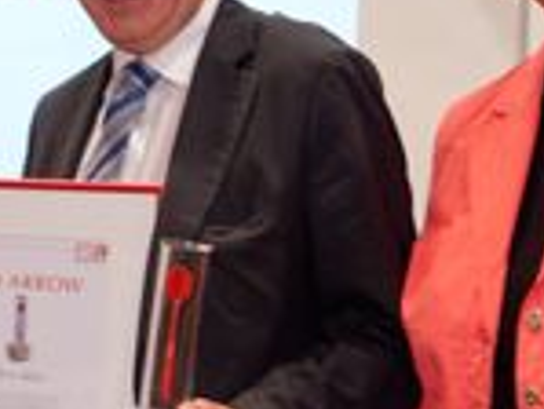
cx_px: -29
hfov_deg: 13.4
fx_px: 2281
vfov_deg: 10.2
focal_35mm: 145
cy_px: 338
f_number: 5.6
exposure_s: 1/30
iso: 1600
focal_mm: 44
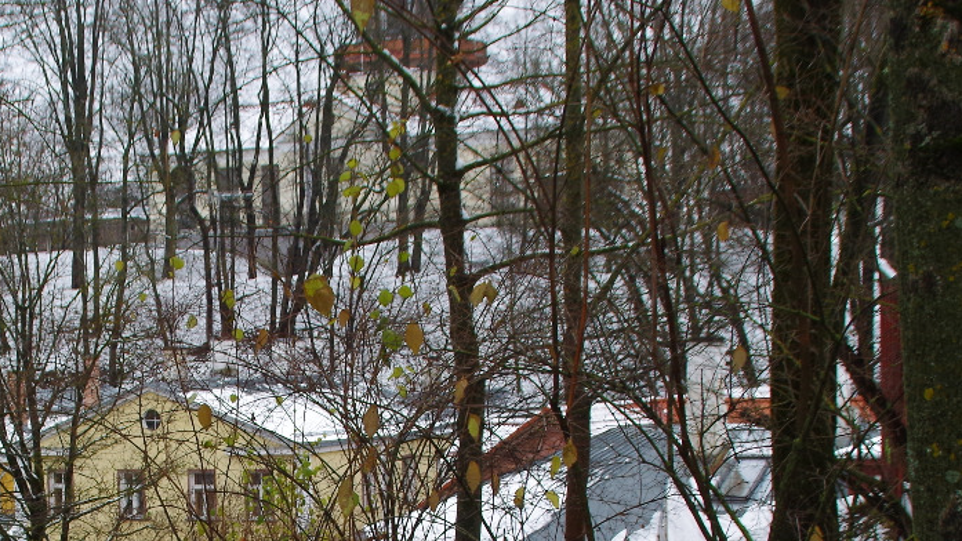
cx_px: 193
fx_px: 2245
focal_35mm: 88
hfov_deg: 23.8
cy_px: 558
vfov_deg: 13.5
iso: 400
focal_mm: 24
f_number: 5.6
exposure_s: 1/50
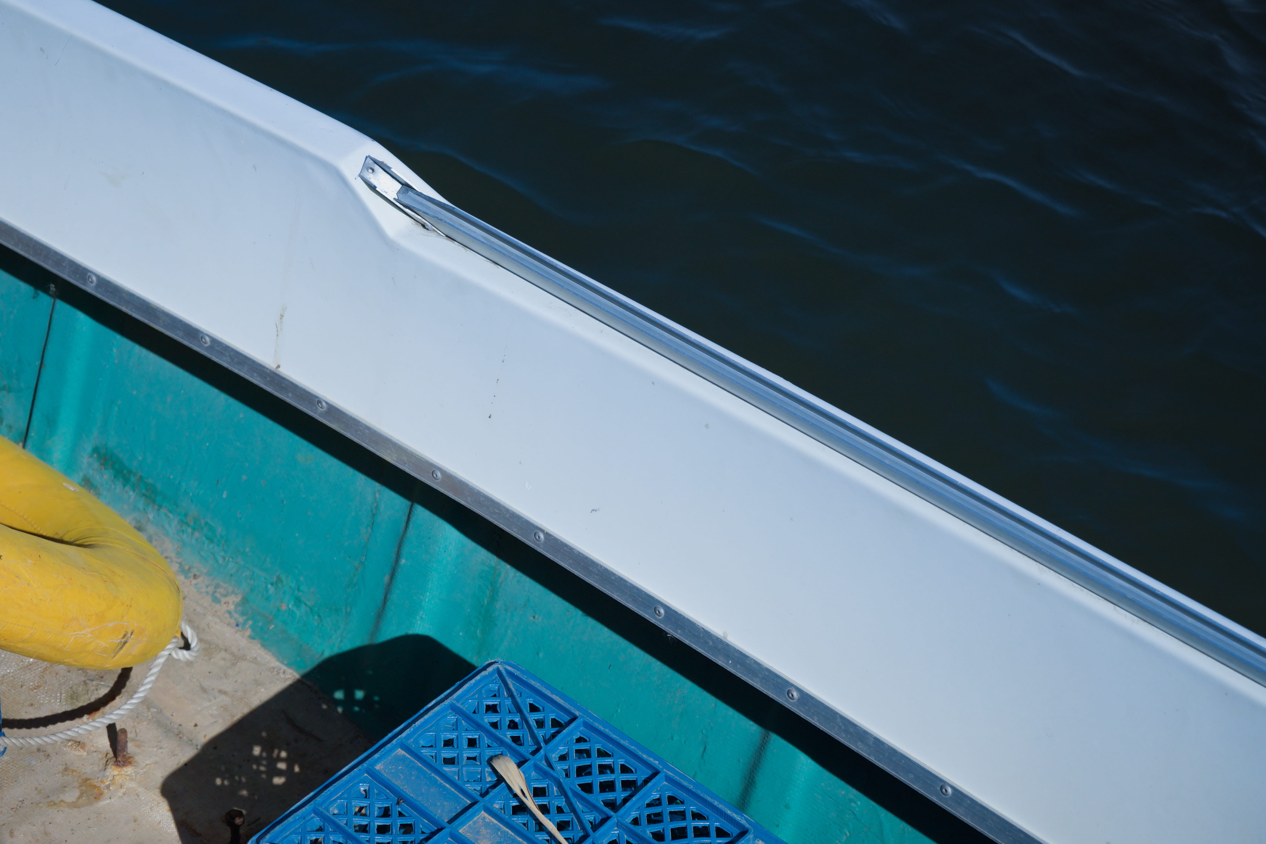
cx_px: 611
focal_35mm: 79
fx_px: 2778
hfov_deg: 25.7
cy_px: 400
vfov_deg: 17.3
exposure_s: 1/5000
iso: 400
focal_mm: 70
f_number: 5.6
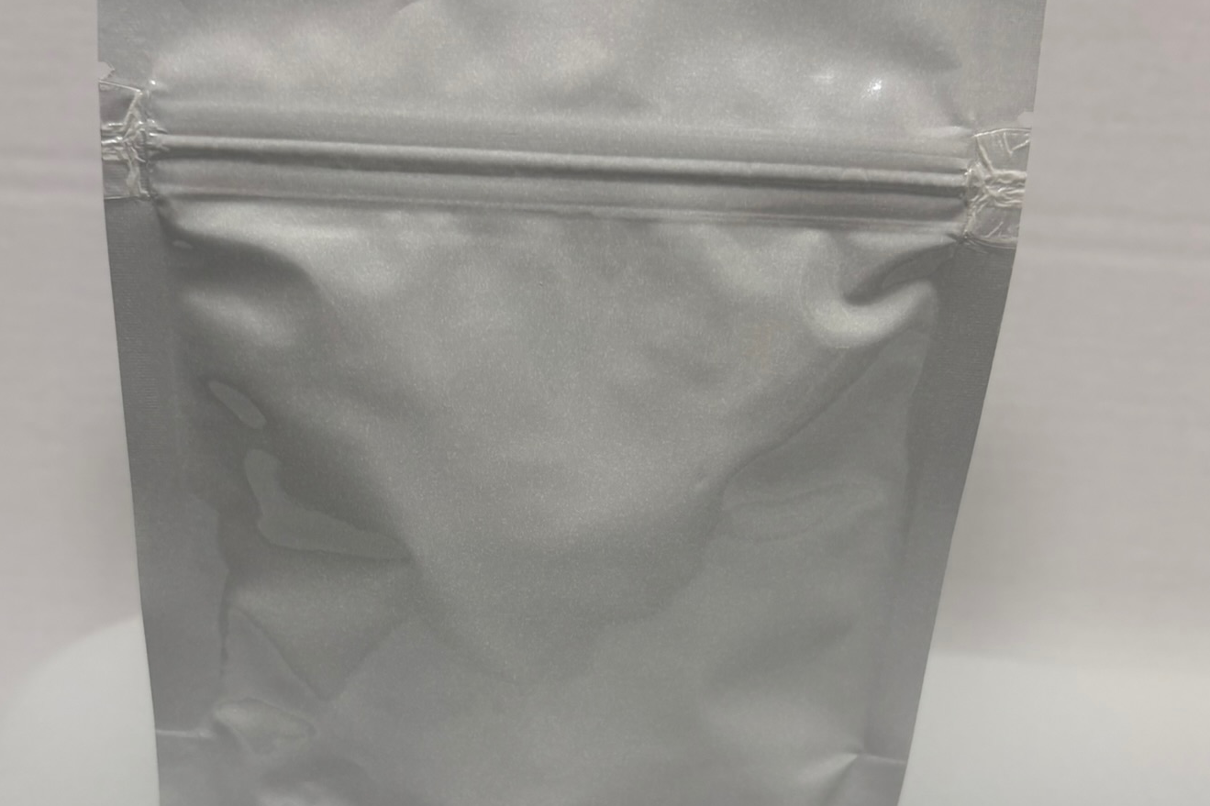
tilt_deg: -27.4
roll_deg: -0.7
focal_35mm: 42
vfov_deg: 31.8
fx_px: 1411
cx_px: 541
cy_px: 473
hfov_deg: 46.3
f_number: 1.6
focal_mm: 5.96
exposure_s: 1/100
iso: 50
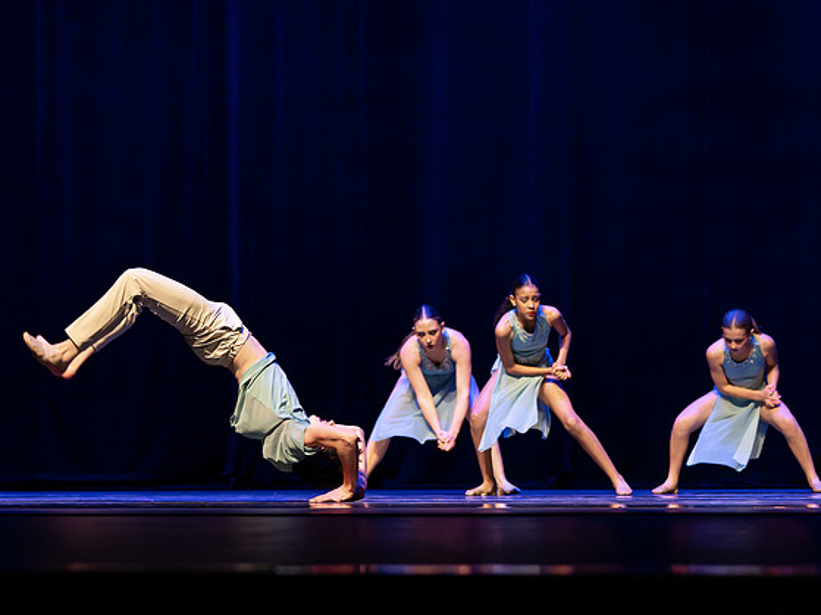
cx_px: 206
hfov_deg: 17.0
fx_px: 2727
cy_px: 379
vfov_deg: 12.9
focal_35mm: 115
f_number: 2.8
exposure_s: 1/640
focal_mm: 79
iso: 3200
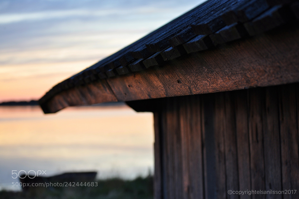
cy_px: 100
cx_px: 150
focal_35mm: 82
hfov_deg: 24.6
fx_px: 684
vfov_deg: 16.5
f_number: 5
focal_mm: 55
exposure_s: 1/100
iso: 400
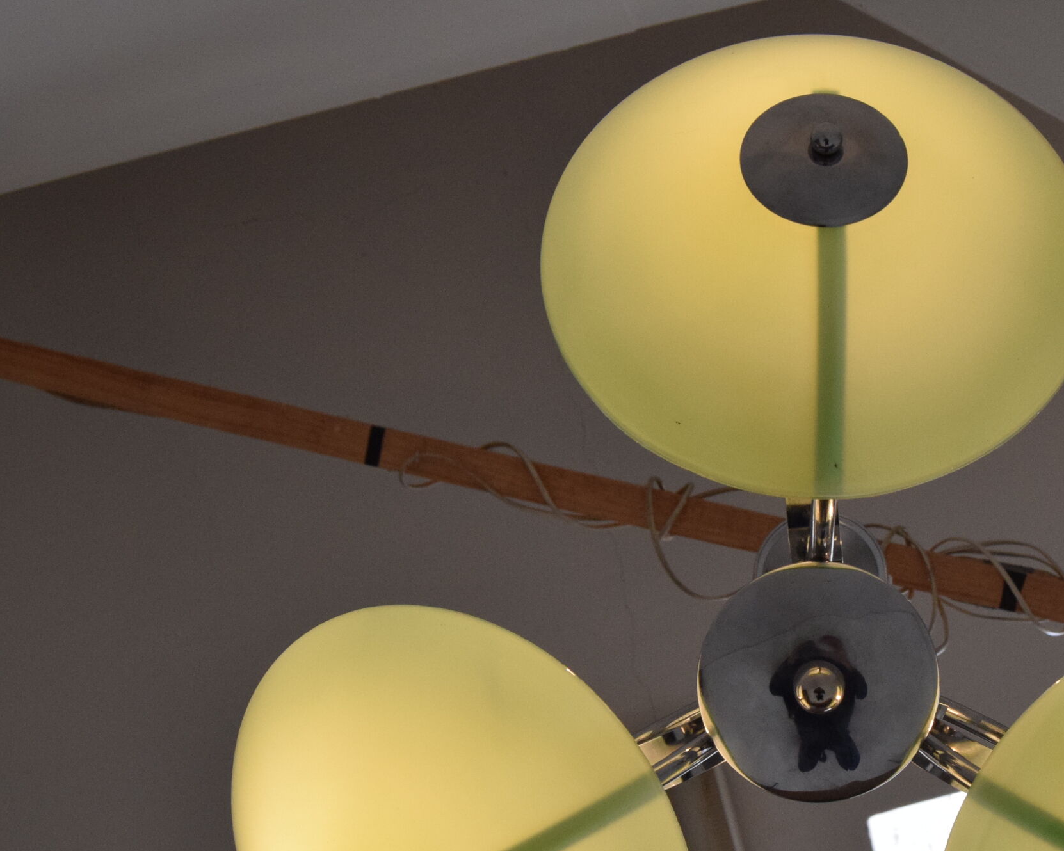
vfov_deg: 21.5
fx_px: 2236
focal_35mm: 71
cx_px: 834
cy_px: 558
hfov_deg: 26.3
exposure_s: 1/320
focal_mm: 28
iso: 1600
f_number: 9
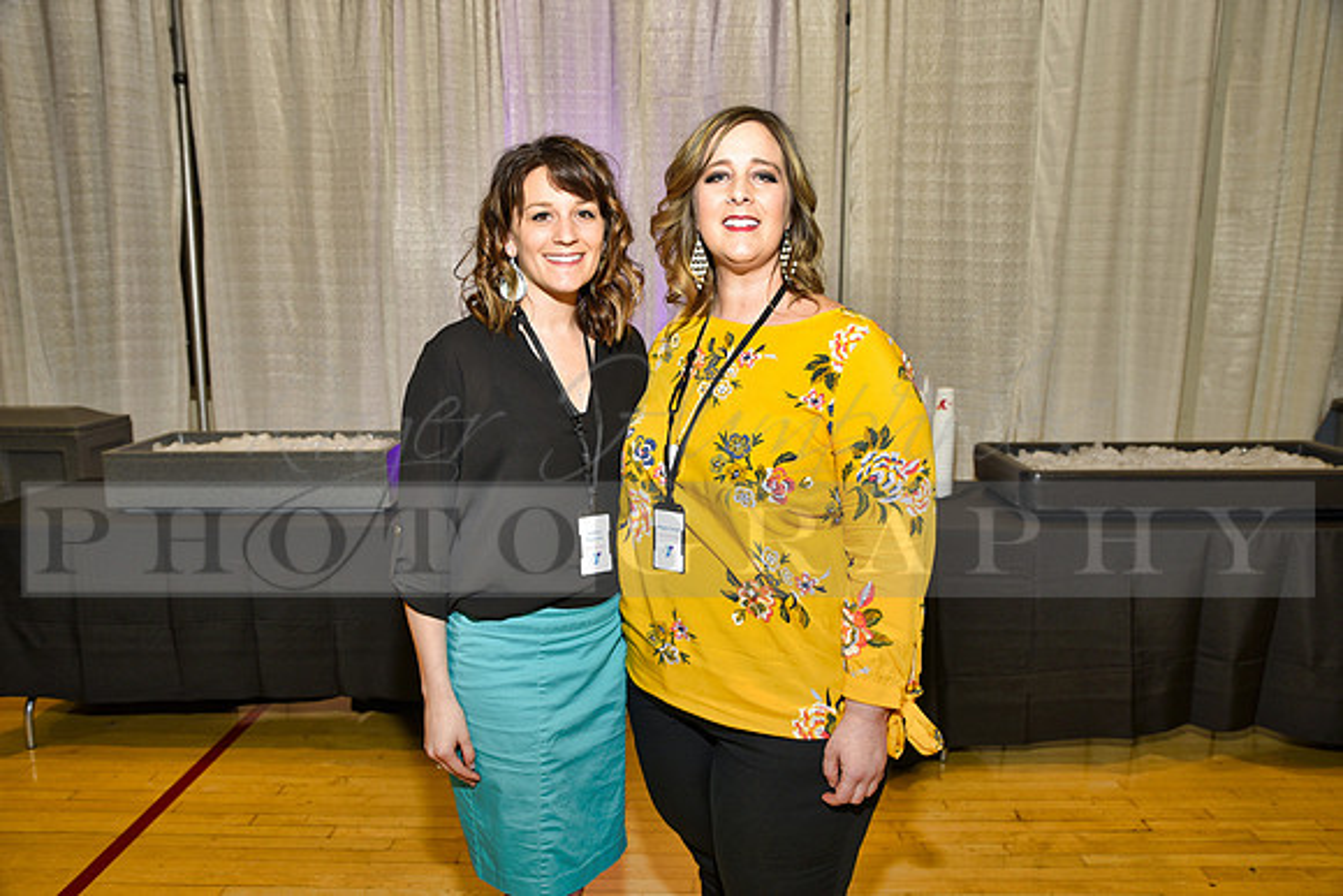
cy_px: 448
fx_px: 1082
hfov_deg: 63.6
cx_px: 672
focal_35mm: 29
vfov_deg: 45.0
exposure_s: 1/60
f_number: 5
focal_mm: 29
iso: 200
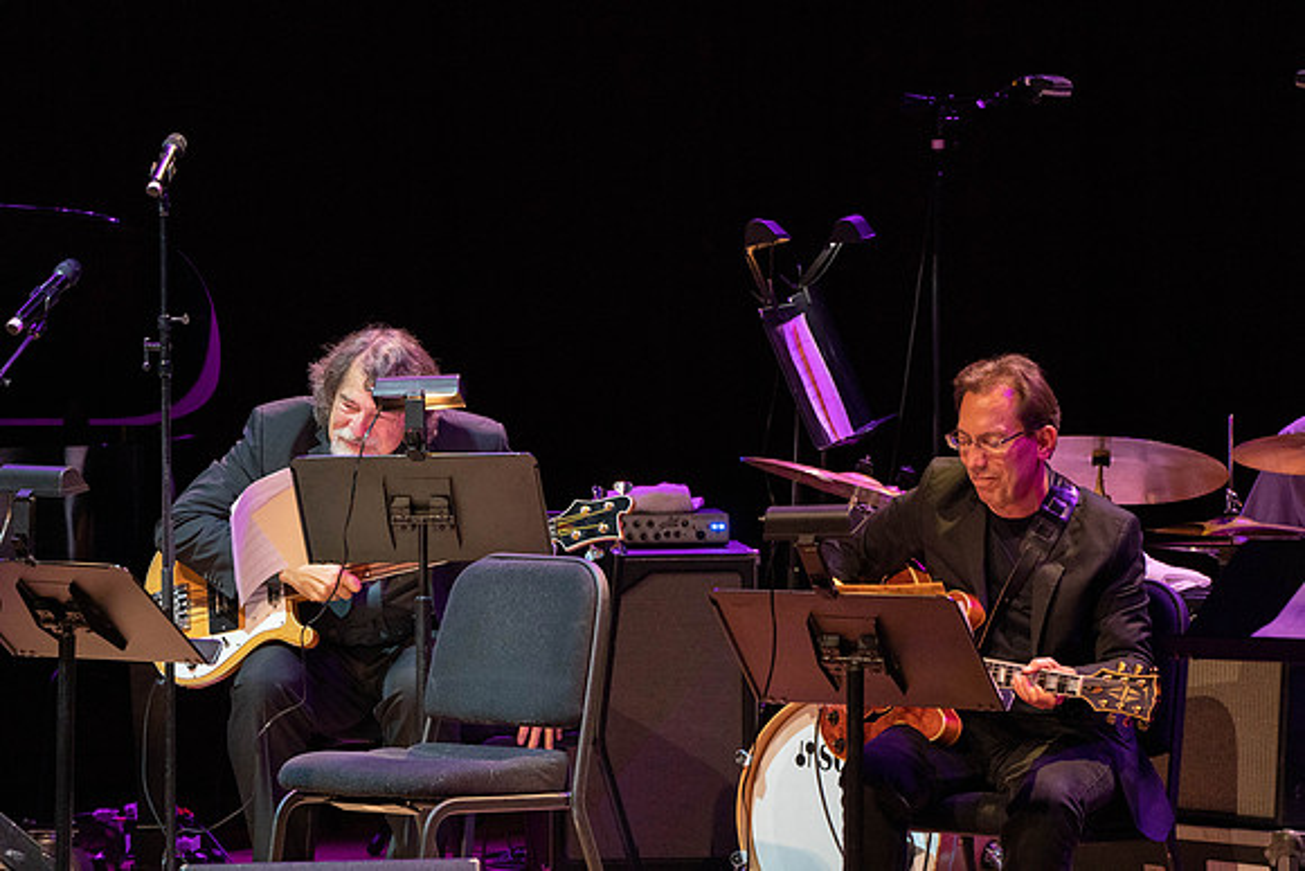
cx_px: 652
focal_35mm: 324
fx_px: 11747
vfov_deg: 4.2
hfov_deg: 6.4
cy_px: 436
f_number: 8
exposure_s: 1/320
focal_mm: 324
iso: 5000
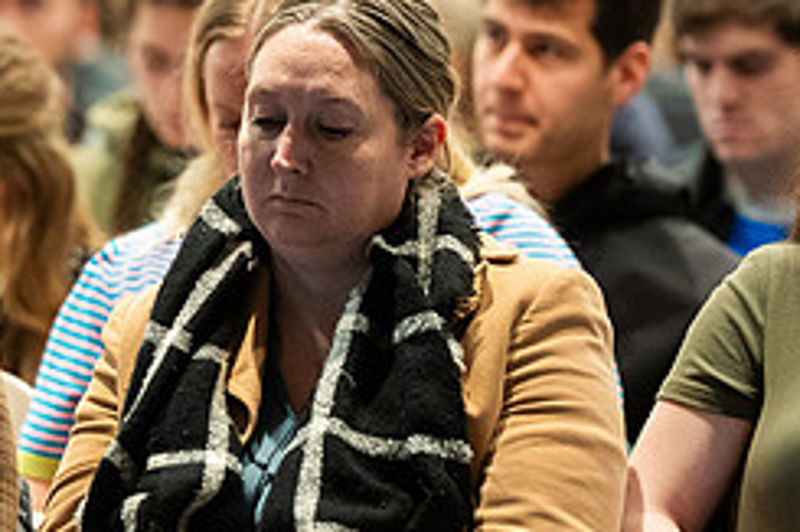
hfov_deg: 4.3
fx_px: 10526
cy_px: 356
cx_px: 144
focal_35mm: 474
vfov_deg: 2.9
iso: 6400
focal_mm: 200
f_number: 3.5
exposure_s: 1/320
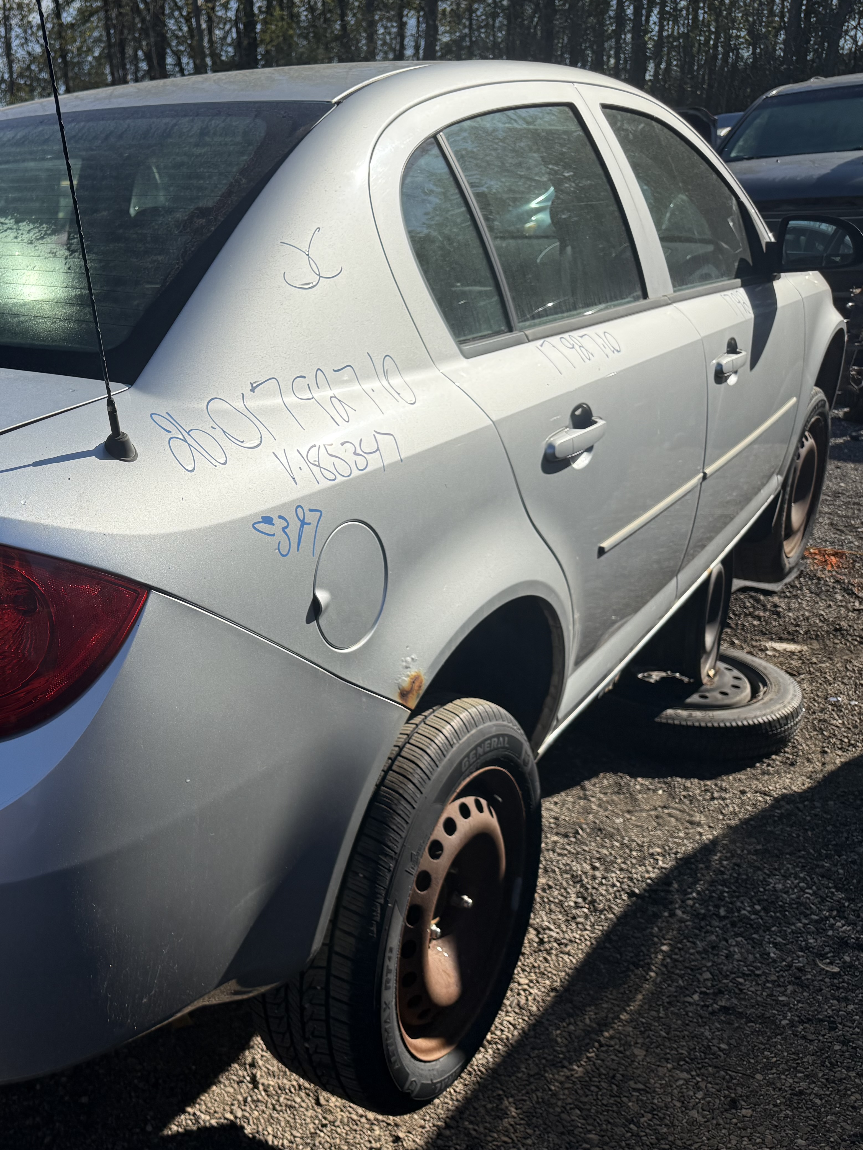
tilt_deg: -18.8
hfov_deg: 39.6
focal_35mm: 33
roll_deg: +3.8
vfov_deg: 55.3
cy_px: 570
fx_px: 1097
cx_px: 73
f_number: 1.78
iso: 100
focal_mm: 6.76
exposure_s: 1/6711
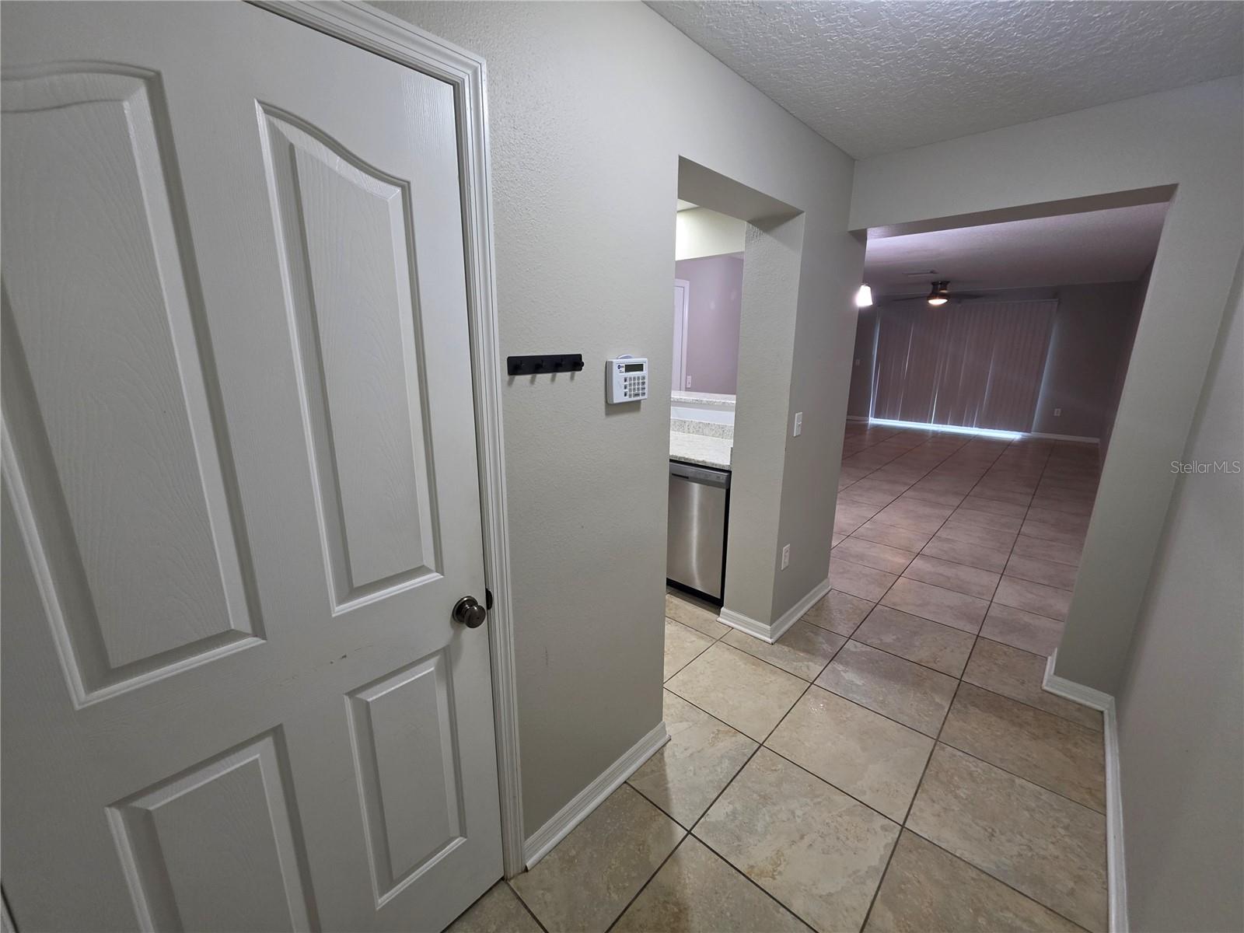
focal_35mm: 13
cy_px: 466
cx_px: 622
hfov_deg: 106.2
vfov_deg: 89.9
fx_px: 467
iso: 200
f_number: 1.9
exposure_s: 1/60
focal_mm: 2.2
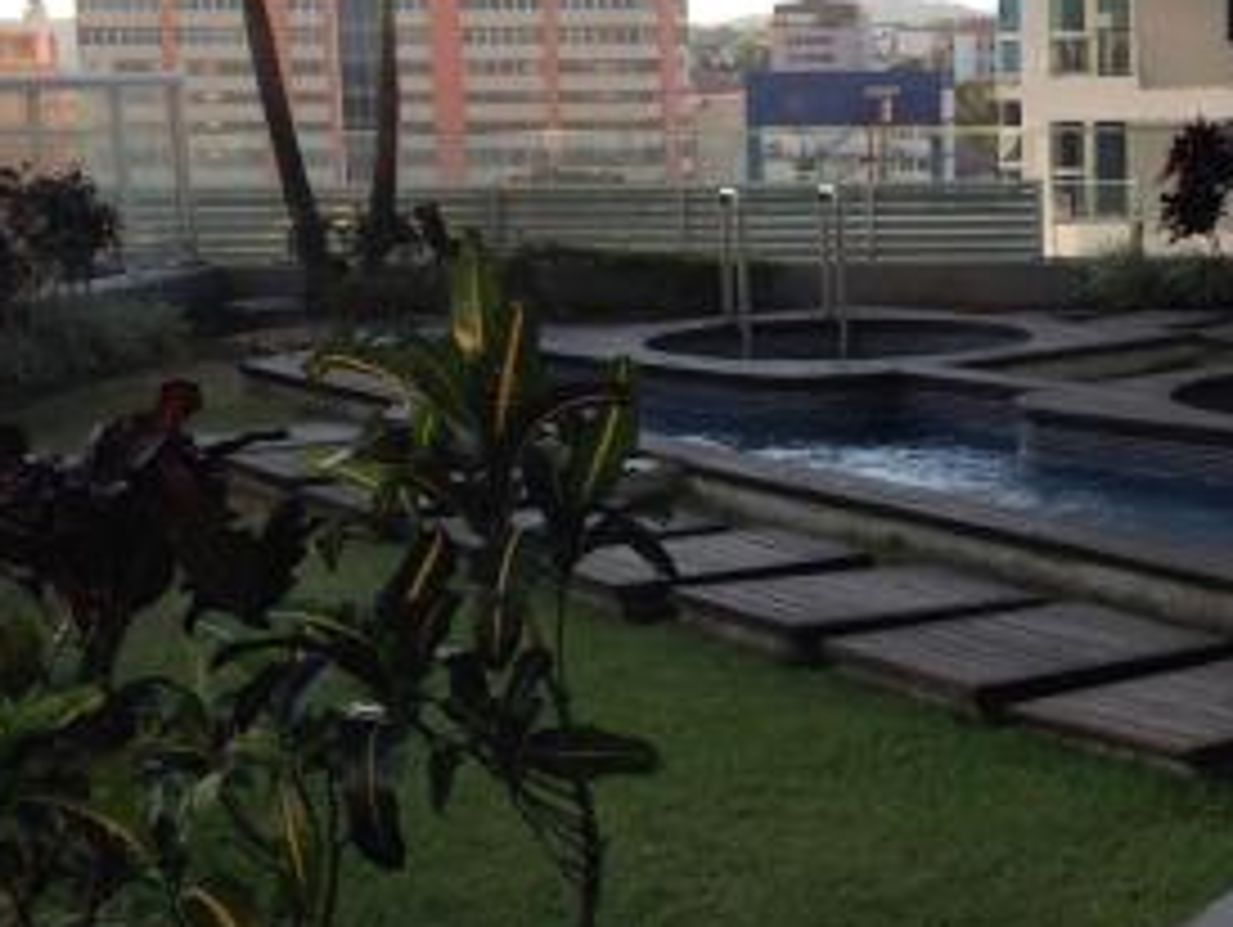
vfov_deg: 19.2
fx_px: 2745
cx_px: 1098
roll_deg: +0.2
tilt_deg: -8.1
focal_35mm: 77
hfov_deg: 24.6
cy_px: 518
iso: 50
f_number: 2.4
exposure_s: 1/452
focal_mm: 4.12
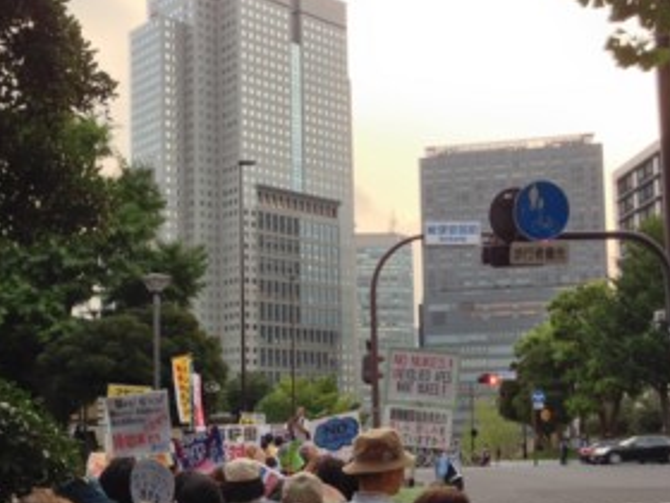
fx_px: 1026
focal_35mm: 53
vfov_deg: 27.3
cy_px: 345
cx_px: 263
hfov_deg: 36.0
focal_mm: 4.13
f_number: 2.4
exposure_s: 1/60
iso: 64
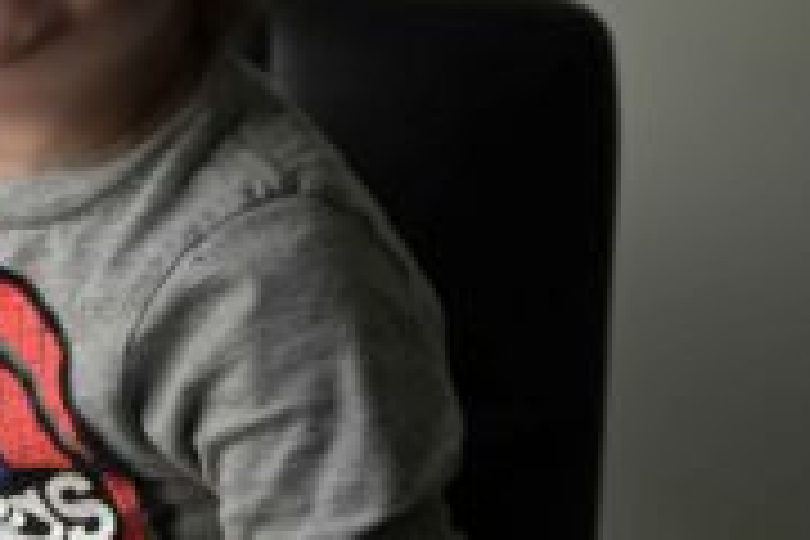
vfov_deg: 8.2
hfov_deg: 12.2
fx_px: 3757
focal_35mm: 167
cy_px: 27
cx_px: 72
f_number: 1.8
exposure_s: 1/500
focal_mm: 35
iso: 400
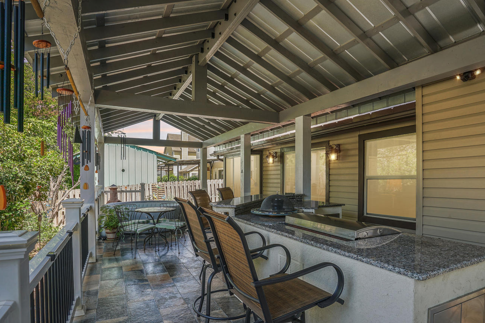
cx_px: 260
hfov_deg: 83.9
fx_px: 269
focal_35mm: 20
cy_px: 190
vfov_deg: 61.5
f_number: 8
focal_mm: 16
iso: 200
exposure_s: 1/10
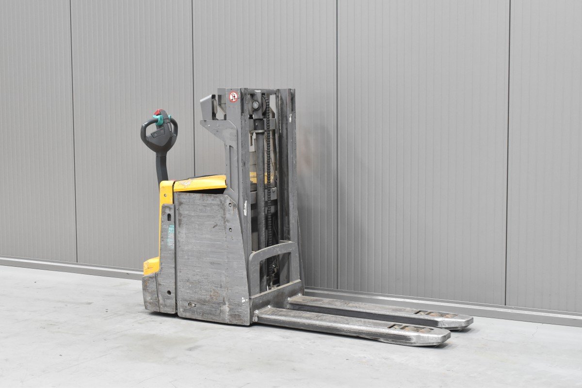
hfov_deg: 36.9
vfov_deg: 25.1
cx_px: 291
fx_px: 873
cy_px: 194
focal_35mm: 54
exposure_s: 1/20
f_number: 7.1
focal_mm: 36
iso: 1600
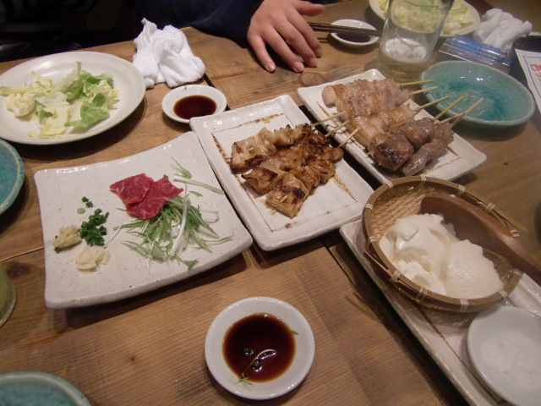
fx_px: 438
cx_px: 270
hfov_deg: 63.4
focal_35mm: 28
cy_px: 203
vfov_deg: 49.7
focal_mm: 4.9
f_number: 2.6
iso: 400
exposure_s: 1/50
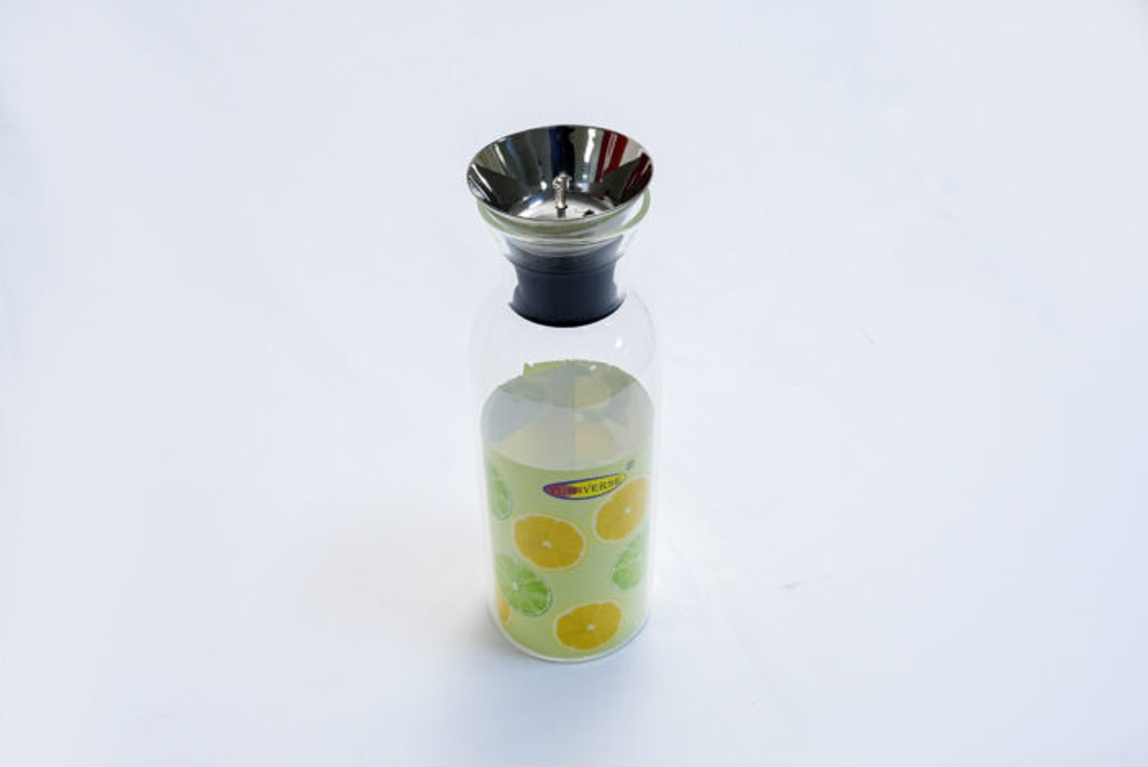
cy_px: 384
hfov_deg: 50.7
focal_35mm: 38
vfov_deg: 35.1
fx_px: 1213
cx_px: 574
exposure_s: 1/125
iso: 3200
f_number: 13
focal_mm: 38
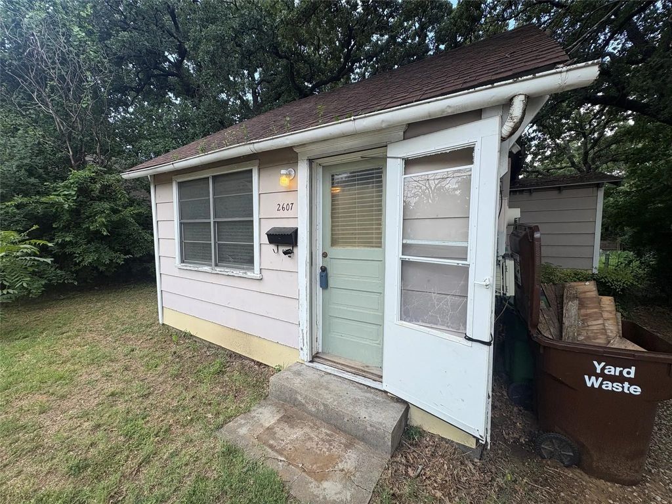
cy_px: 252
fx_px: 272
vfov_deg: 85.7
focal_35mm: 14
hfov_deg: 102.1
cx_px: 336
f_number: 2.2
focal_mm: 2.22
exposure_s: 1/615
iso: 40
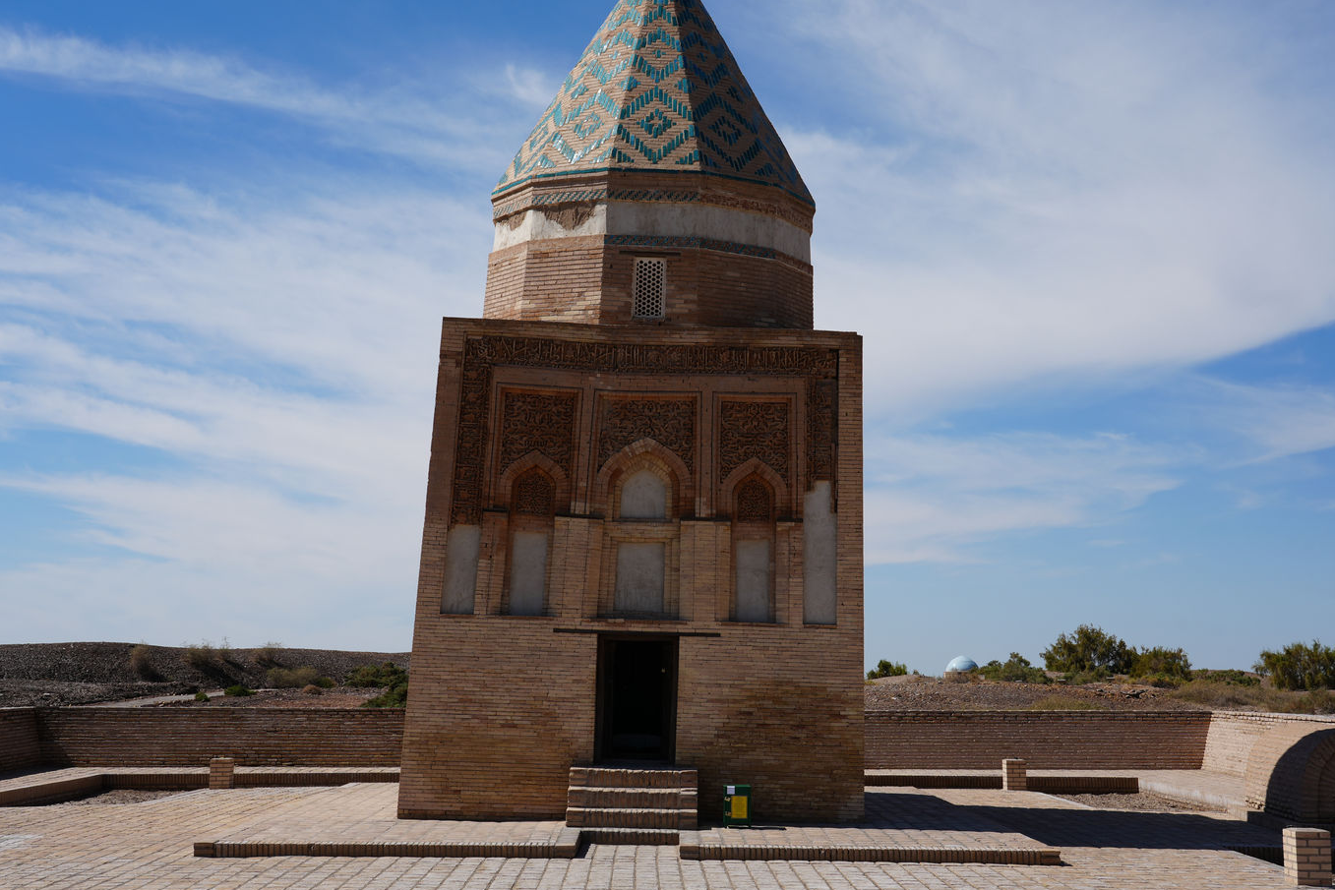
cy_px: 390
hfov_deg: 42.7
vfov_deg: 29.2
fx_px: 1706
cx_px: 660
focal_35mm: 46
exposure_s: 1/320
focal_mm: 39
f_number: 10
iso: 100
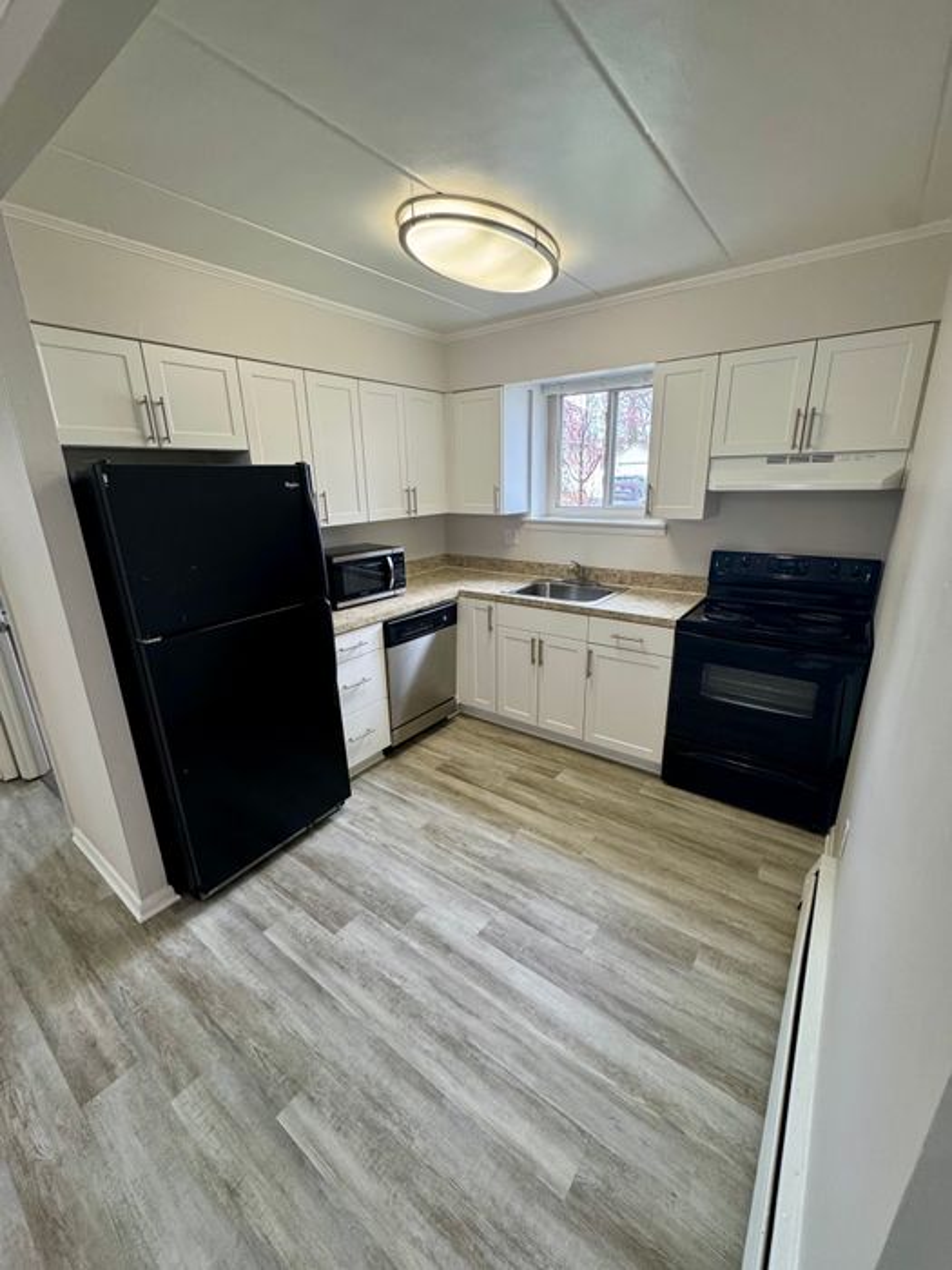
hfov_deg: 85.7
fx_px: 513
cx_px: 476
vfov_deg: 102.1
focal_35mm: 14
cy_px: 635
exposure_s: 1/120
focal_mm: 2.22
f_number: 2.2
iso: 250
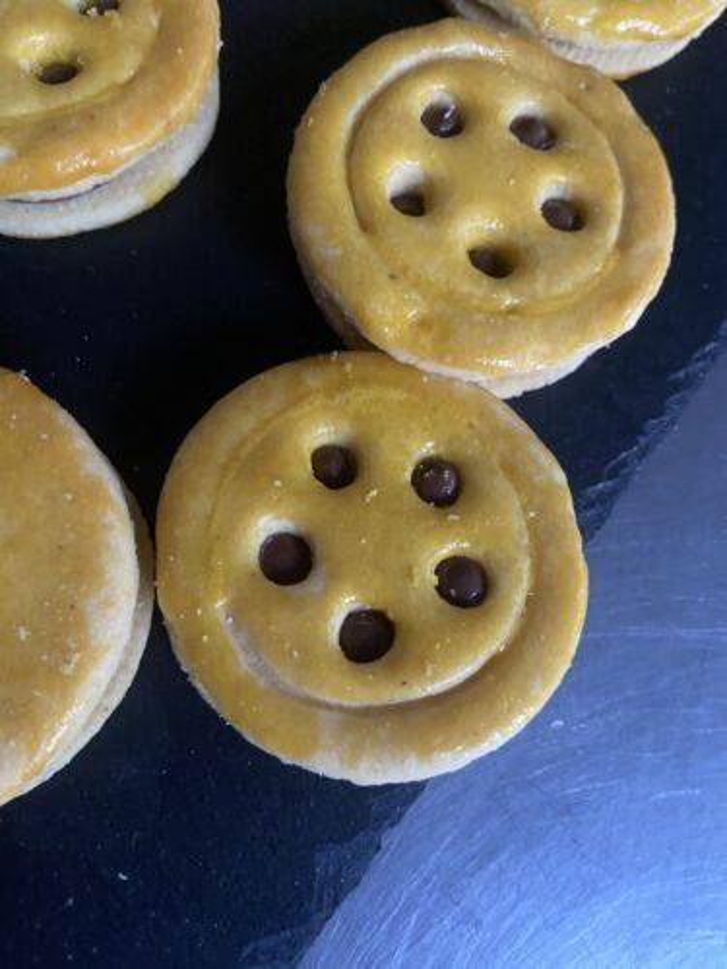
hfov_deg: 53.1
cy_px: 484
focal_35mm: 26
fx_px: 728
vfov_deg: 67.3
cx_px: 364
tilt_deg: -73.6
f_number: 1.8
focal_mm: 4.25
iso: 800
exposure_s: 1/25
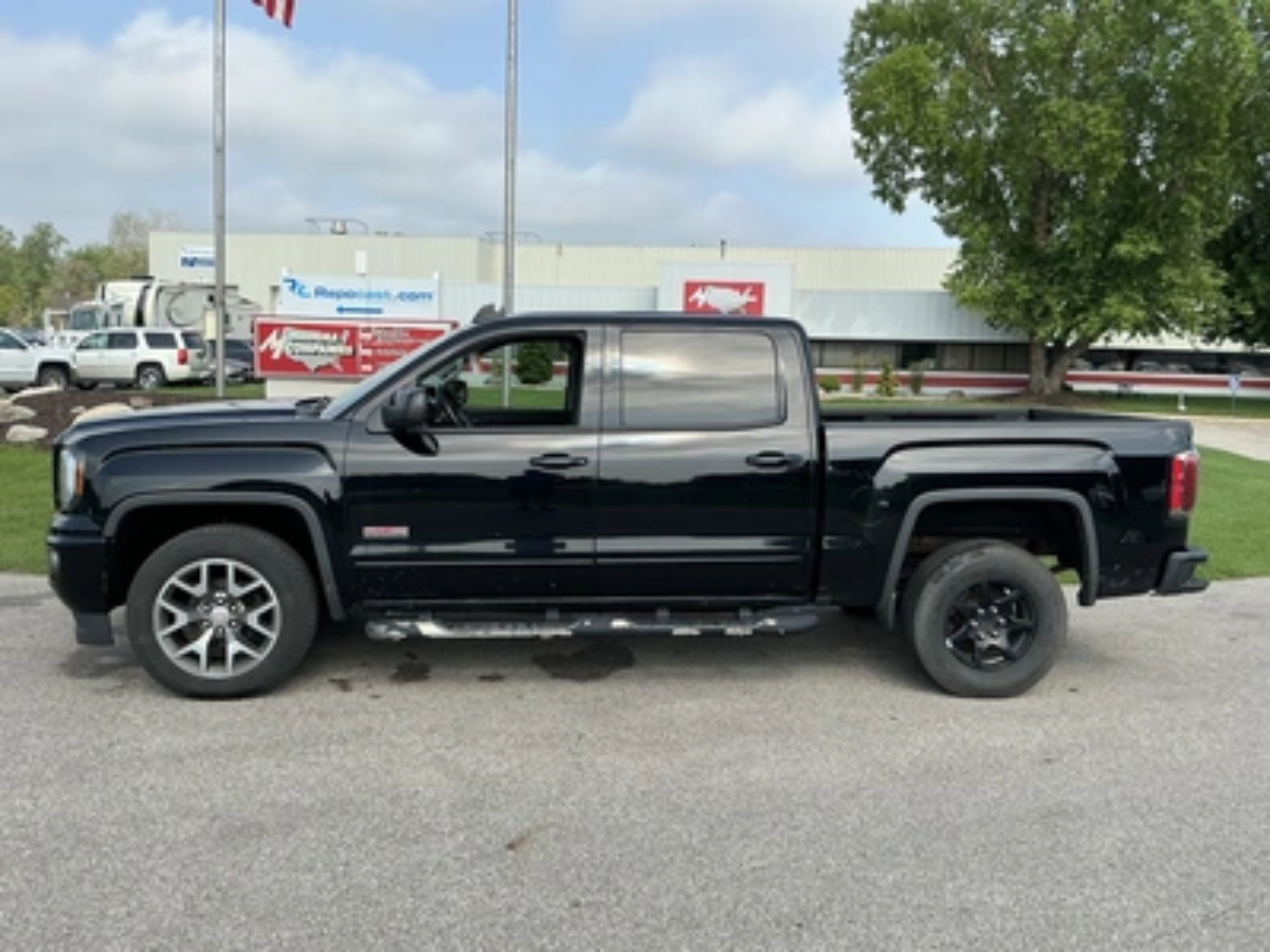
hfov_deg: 63.4
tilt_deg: -6.2
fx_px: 1027
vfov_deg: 49.7
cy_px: 476
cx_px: 635
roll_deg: -1.8
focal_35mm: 28
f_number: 1.8
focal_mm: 3
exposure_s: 1/1412
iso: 25
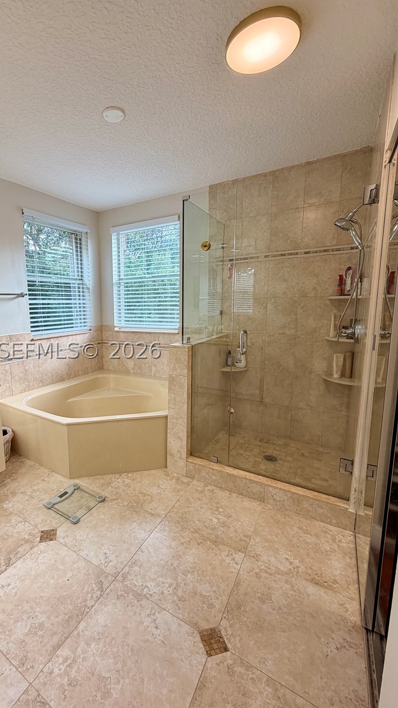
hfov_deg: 65.4
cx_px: 134
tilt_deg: -8.6
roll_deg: +0.9
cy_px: 351
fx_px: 300
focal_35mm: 16
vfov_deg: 99.4
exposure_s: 1/120
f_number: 2.2
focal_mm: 2.22
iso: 125
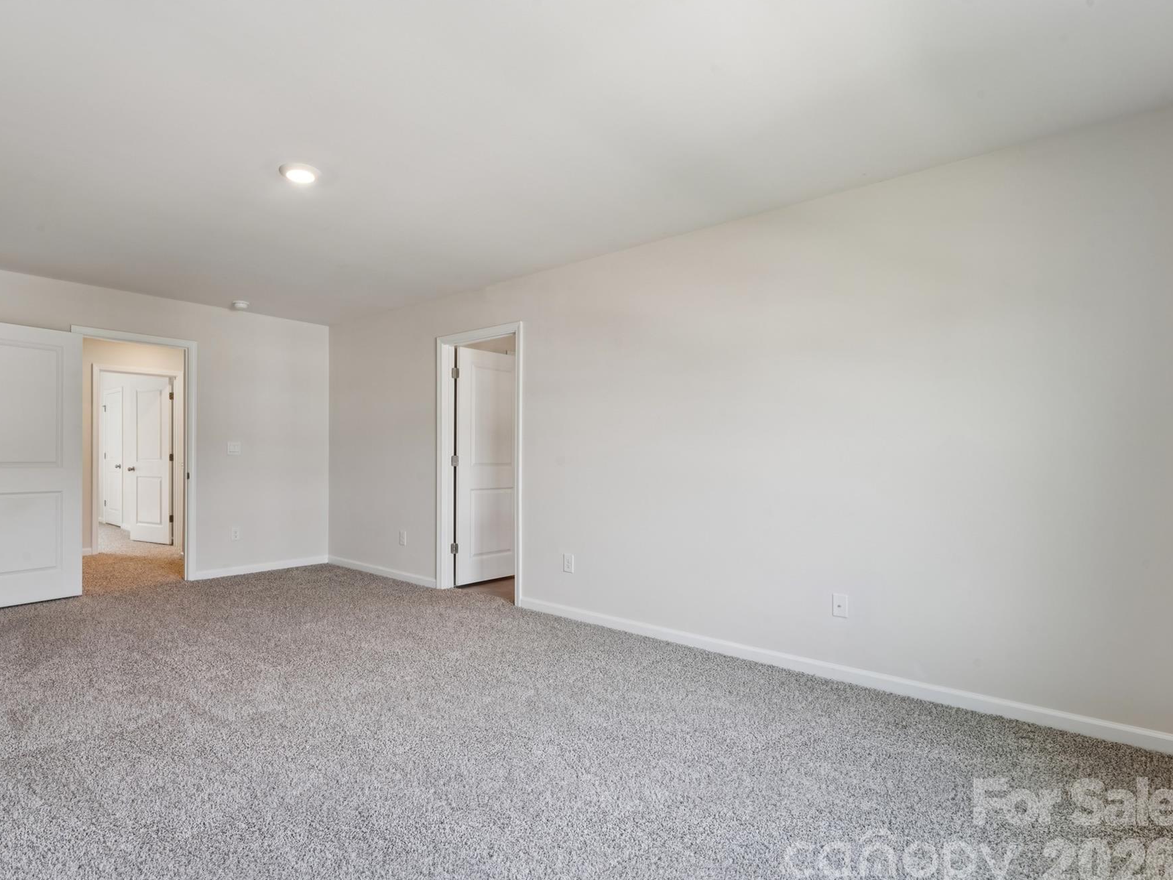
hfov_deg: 85.4
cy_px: 453
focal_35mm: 19
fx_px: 629
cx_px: 501
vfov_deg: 69.9
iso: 100
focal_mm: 16.5
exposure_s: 1/2
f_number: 13
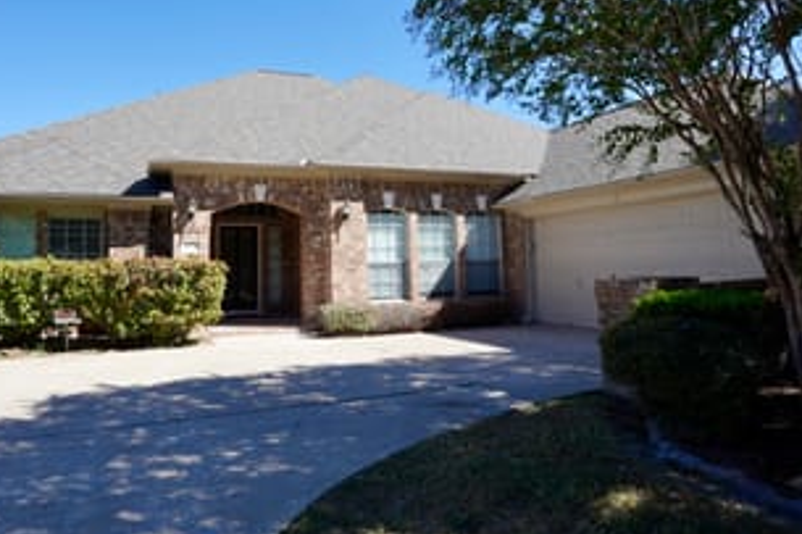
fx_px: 468
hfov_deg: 81.0
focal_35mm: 21
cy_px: 220
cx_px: 363
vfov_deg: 59.1
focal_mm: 16
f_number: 14
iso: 1250
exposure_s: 1/500
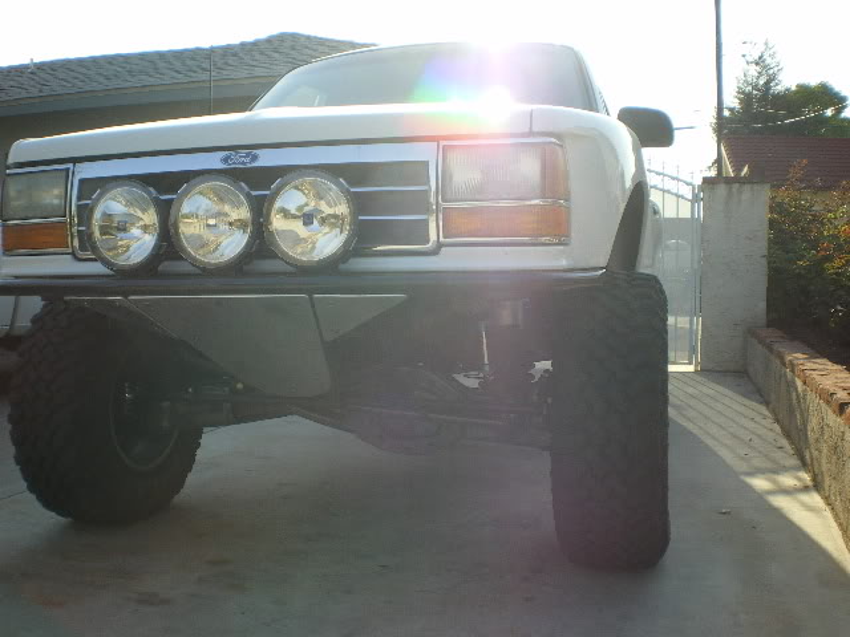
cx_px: 425
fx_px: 884
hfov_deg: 51.4
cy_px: 318
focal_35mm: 36
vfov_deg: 39.7
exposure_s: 1/160
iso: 50
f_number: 4.6
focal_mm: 6.3
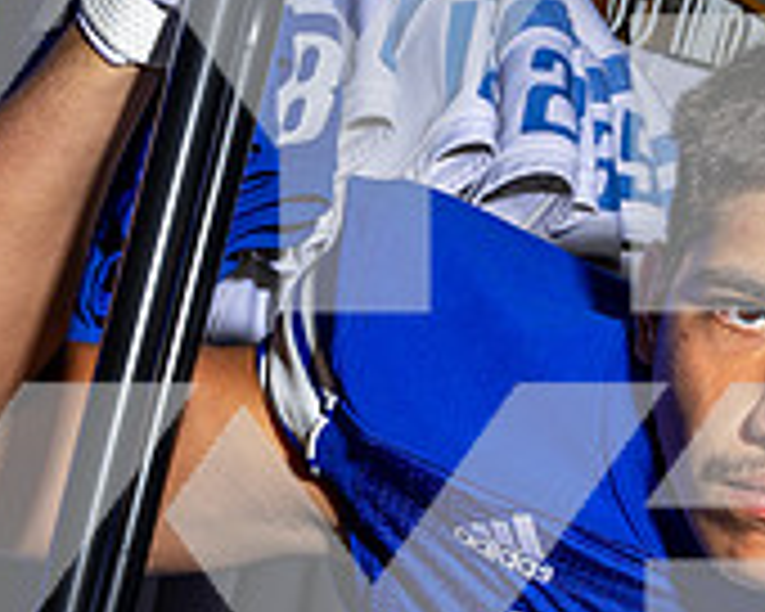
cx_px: 558
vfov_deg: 15.7
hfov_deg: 19.8
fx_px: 2174
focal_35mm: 96
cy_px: 623
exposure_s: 1/125
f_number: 8
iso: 100
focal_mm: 30
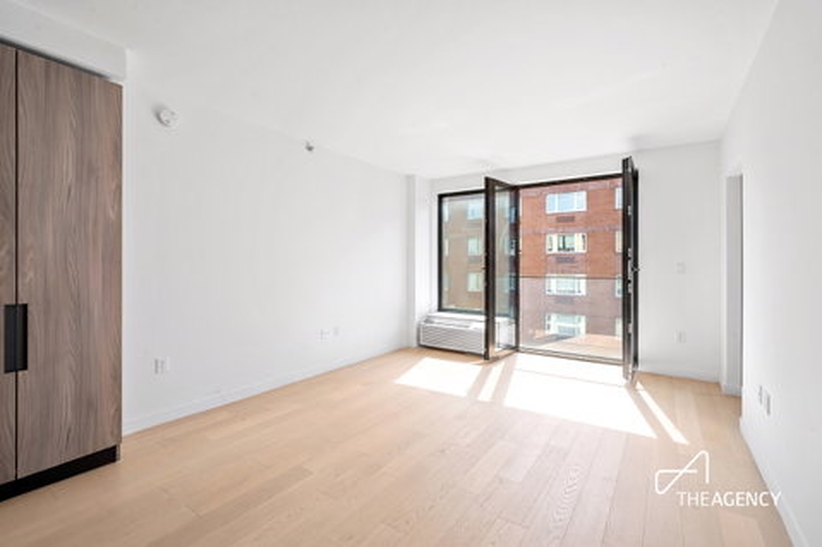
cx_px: 411
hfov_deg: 104.3
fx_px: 320
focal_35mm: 14
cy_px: 274
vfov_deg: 81.2
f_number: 11
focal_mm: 14
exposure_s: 1/30
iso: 400
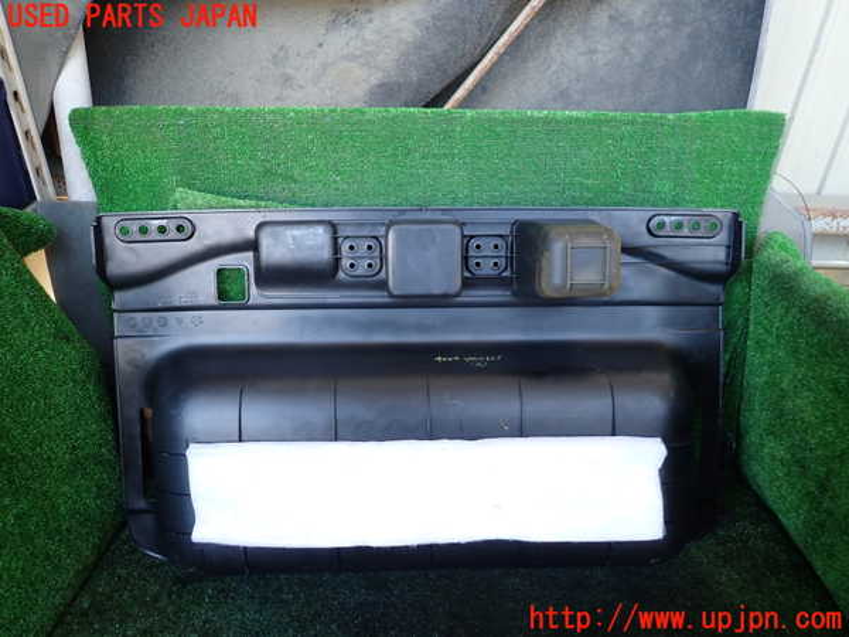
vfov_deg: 54.9
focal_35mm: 25
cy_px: 318
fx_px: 613
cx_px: 424
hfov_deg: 69.4
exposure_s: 1/50
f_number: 2
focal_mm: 4.5
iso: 200
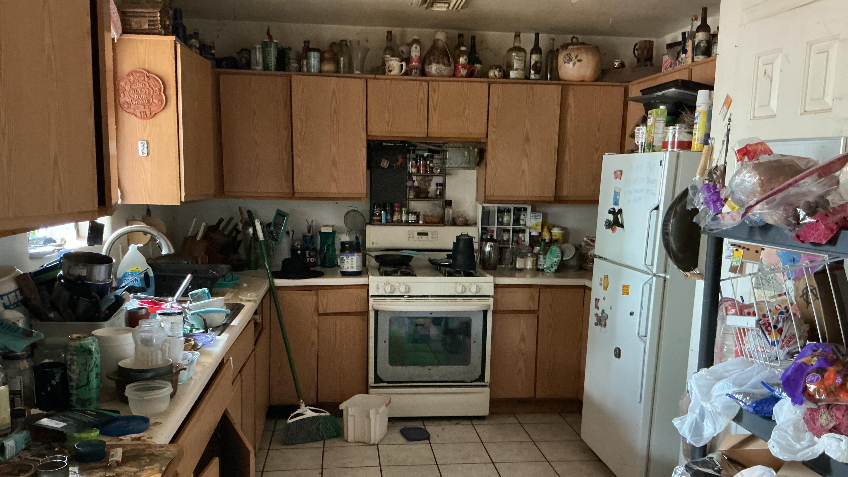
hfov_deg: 61.0
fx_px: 720
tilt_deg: -11.1
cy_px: 309
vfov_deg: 36.4
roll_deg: -0.4
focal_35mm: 32
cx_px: 424
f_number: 1.8
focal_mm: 3
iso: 400
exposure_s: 1/30
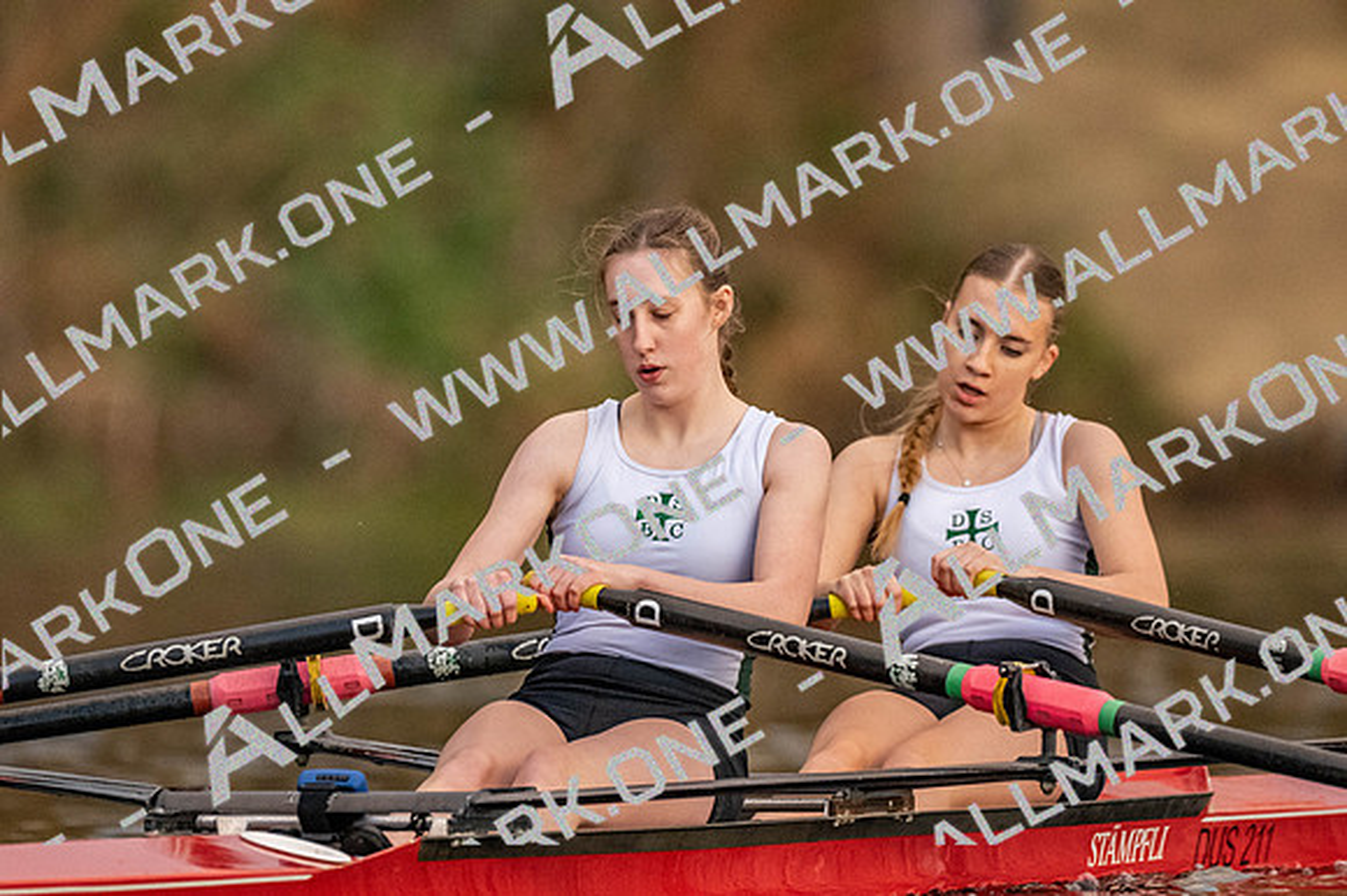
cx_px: 674
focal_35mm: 900
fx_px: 33655
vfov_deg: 1.5
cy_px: 448
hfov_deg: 2.3
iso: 4500
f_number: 4
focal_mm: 600
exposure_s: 1/2500
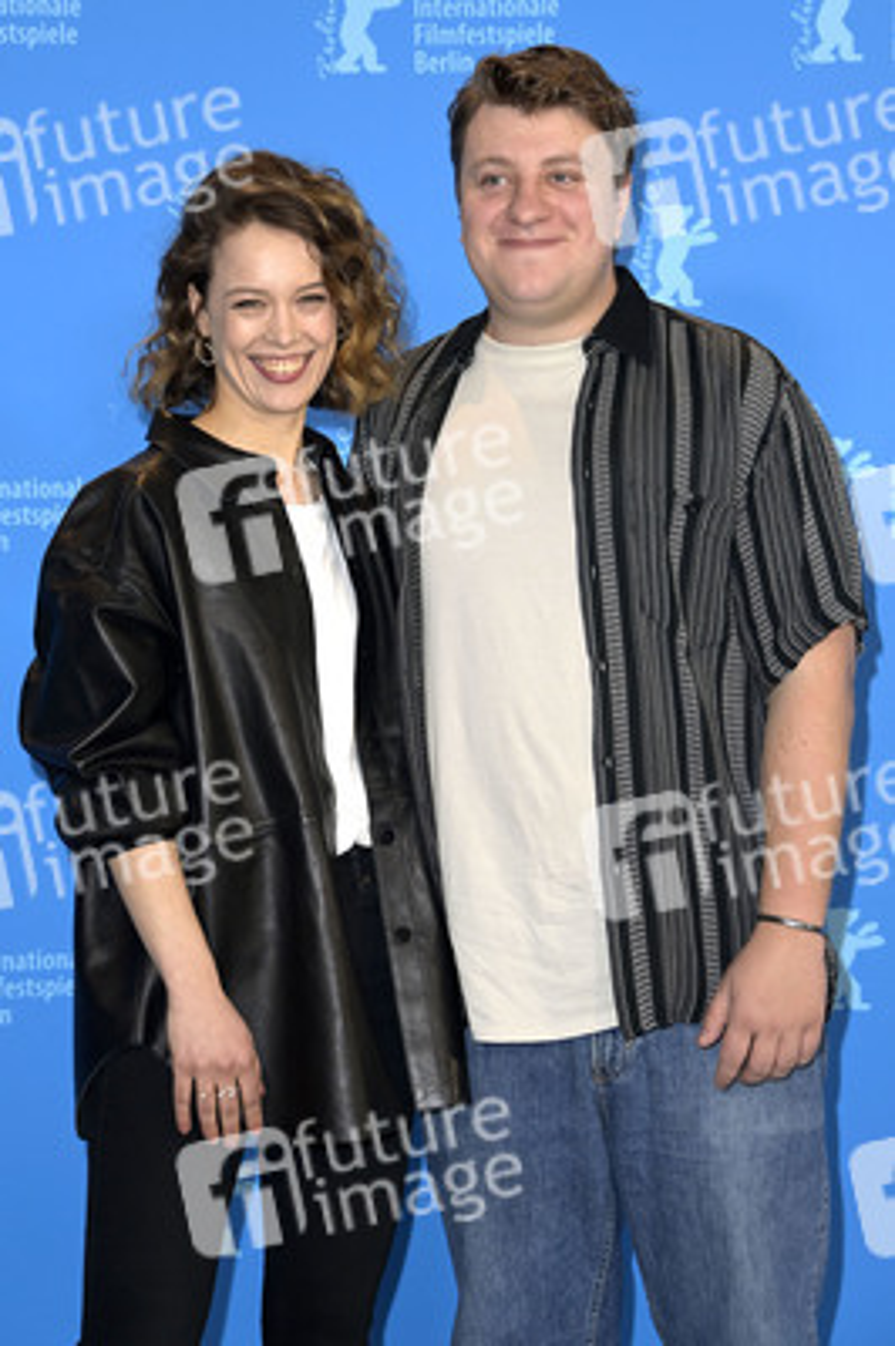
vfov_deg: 24.8
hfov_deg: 16.6
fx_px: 3063
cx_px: 448
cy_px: 673
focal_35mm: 82
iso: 1000
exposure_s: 1/250
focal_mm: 82
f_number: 5.6
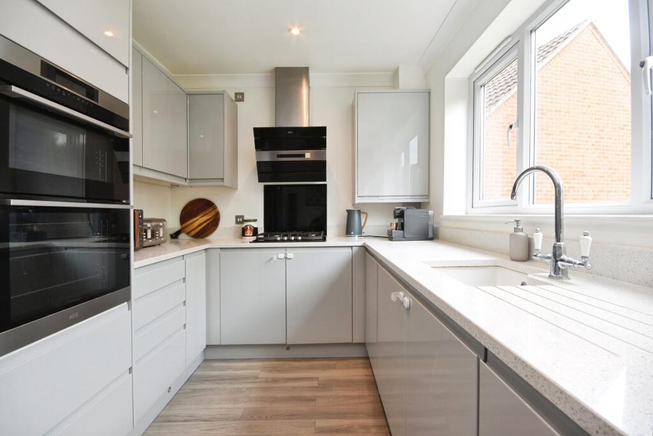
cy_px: 218
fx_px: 272
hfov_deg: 100.4
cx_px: 326
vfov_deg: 77.3
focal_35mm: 15
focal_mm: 10
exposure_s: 1/40
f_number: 8
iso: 500
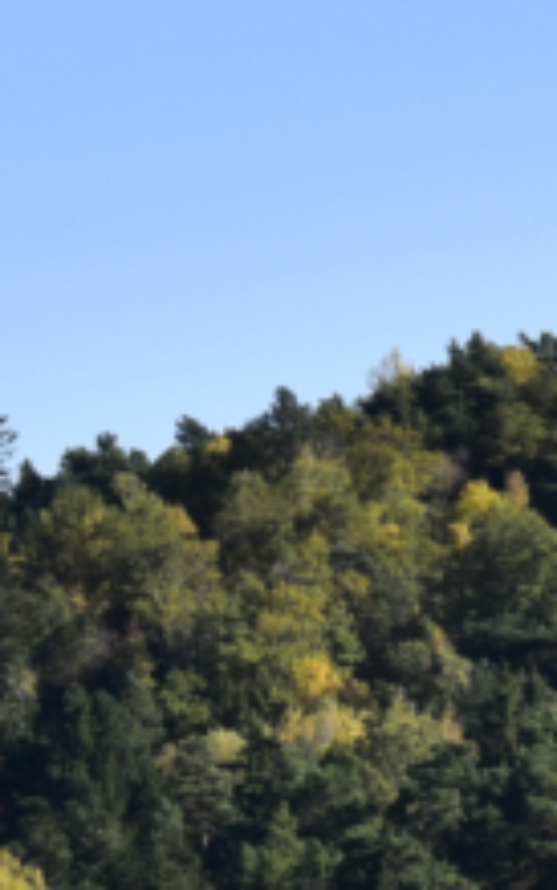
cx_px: -520
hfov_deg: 2.7
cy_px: 666
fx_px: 11845
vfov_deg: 4.3
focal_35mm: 488
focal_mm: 70
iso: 200
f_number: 11
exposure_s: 1/250
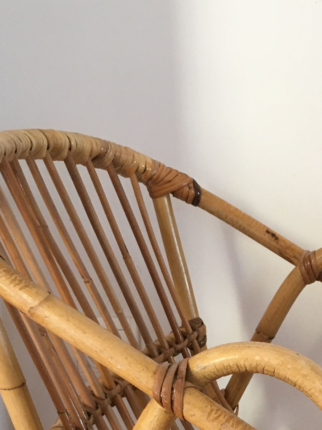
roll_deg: -1.3
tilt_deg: -24.0
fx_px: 881
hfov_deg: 20.4
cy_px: 473
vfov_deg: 25.4
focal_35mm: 71
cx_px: 277
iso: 64
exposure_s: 1/33
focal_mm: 4.15
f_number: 2.2
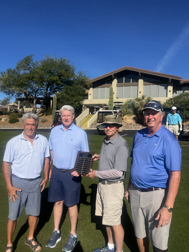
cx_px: 94
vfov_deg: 67.3
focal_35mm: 26
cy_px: 126
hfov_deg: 53.1
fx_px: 189
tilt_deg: +3.7
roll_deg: -0.7
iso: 50
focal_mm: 5.7
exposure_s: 1/5076
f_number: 1.5
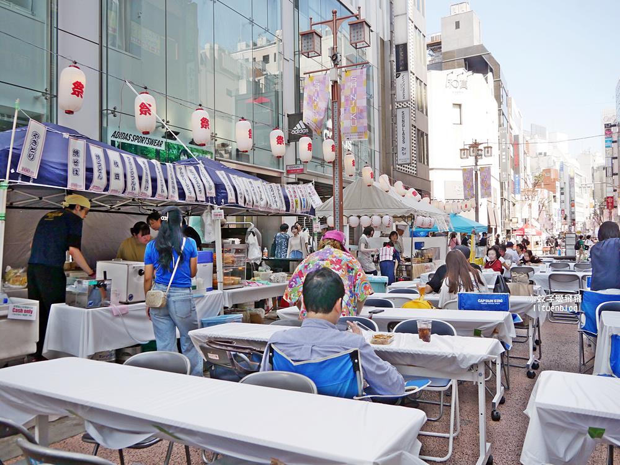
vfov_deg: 49.8
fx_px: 502
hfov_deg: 63.4
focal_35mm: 28
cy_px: 232
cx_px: 310
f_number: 4
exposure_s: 1/500
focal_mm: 14
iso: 200
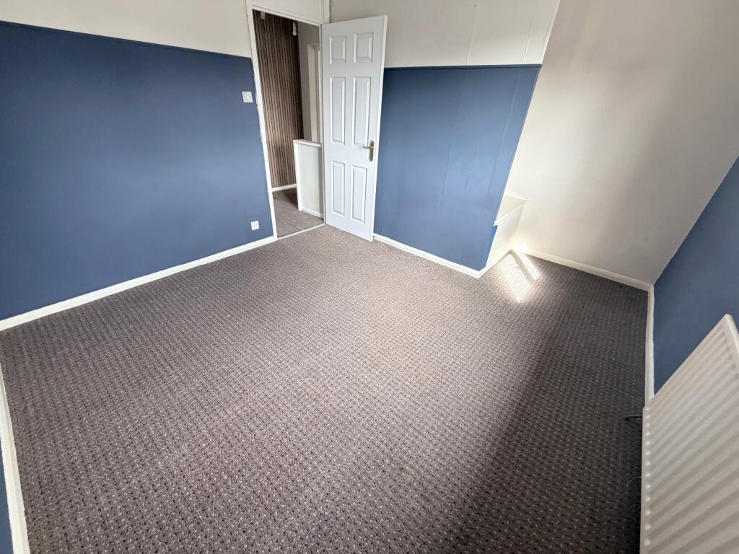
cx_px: 370
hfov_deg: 102.1
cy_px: 277
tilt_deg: -31.3
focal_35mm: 14
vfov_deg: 85.7
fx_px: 299
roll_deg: -2.1
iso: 320
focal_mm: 2.22
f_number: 2.2
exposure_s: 1/96
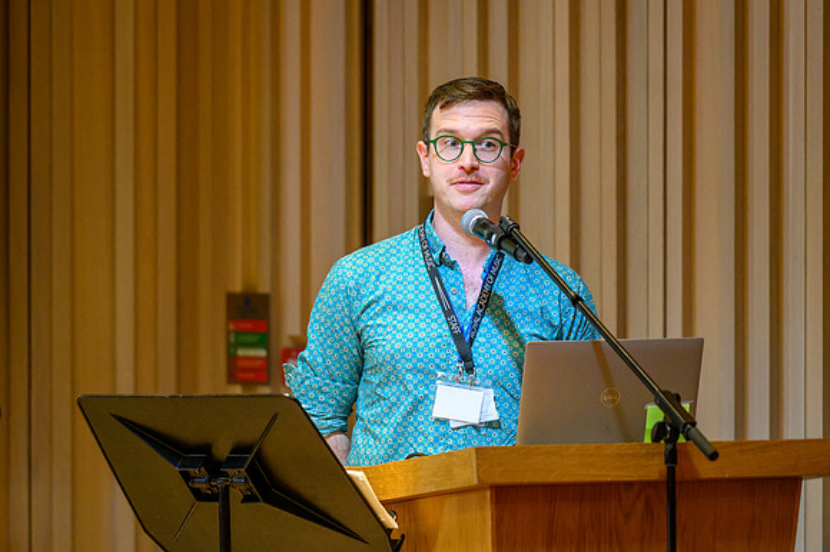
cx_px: 415
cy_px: 276
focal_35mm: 228
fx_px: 5251
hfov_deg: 9.0
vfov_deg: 6.0
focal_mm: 150
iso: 2200
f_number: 2.8
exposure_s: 1/500
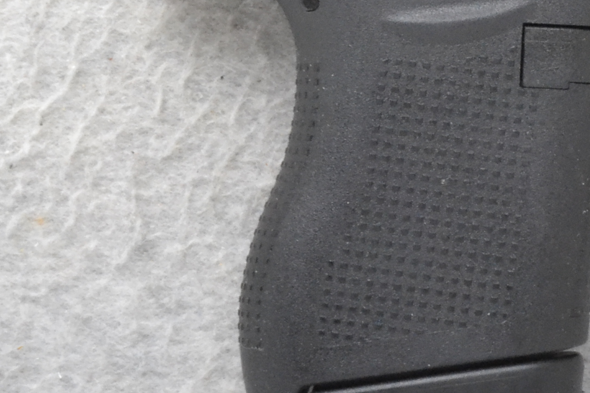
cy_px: -23
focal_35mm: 230
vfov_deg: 6.0
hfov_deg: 8.9
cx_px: 636
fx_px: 3769
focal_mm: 48
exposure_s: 1/160
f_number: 20
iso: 3200
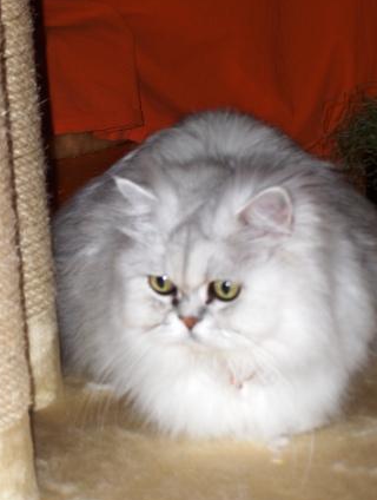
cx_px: 188
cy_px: 251
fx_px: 1779
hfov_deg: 12.1
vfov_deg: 16.0
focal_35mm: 123
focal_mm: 24
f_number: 4.9
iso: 100
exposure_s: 1/125
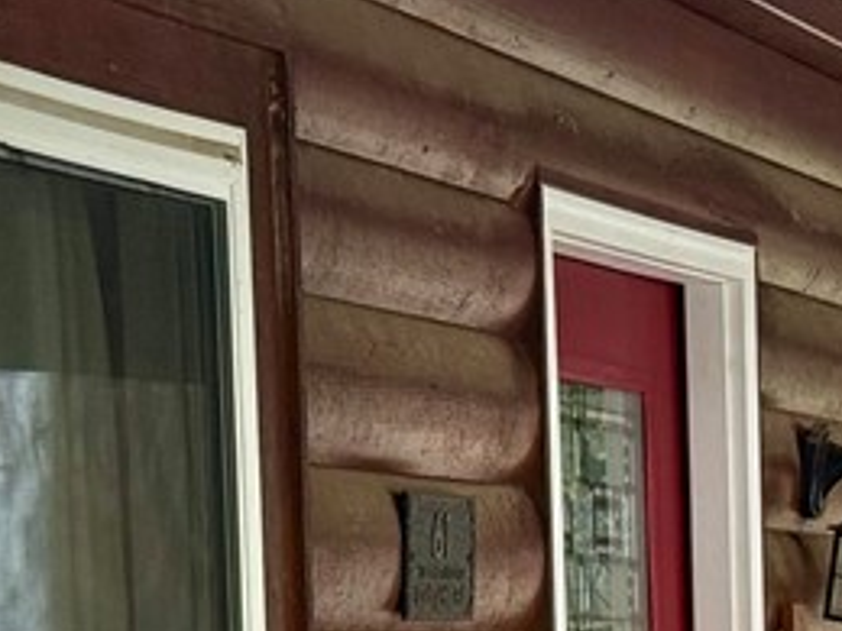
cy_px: 1065
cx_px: 1020
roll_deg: +1.5
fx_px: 4597
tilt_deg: -4.7
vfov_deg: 7.7
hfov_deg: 10.3
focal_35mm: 189
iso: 125
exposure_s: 1/60
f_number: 1.78
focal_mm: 6.76
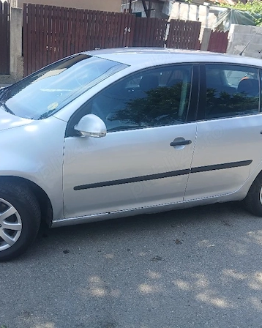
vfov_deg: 52.9
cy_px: 164
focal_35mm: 34
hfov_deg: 42.8
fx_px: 330
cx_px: 91
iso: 20
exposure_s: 1/222
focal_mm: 3.98
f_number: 1.8
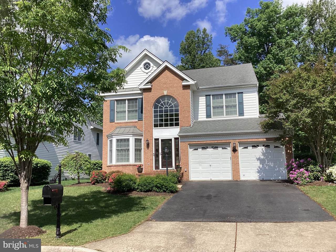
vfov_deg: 45.4
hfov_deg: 58.4
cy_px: 126
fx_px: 301
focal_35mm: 31
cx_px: 168
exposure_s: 1/1733
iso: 25
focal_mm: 3.3
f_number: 2.4
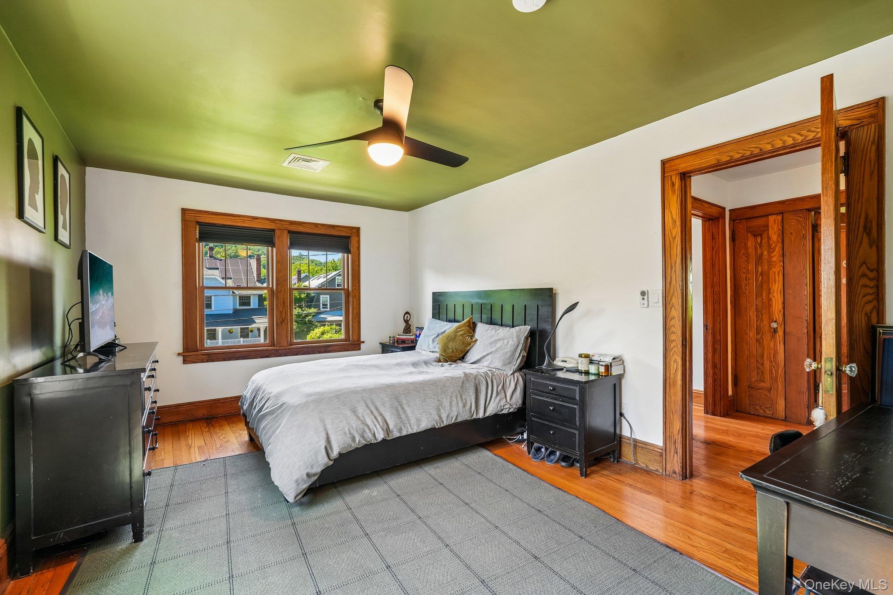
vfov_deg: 73.7
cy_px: 298
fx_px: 397
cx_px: 446
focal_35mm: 16
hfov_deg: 96.7
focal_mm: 16
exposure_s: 1/10
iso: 400
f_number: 8
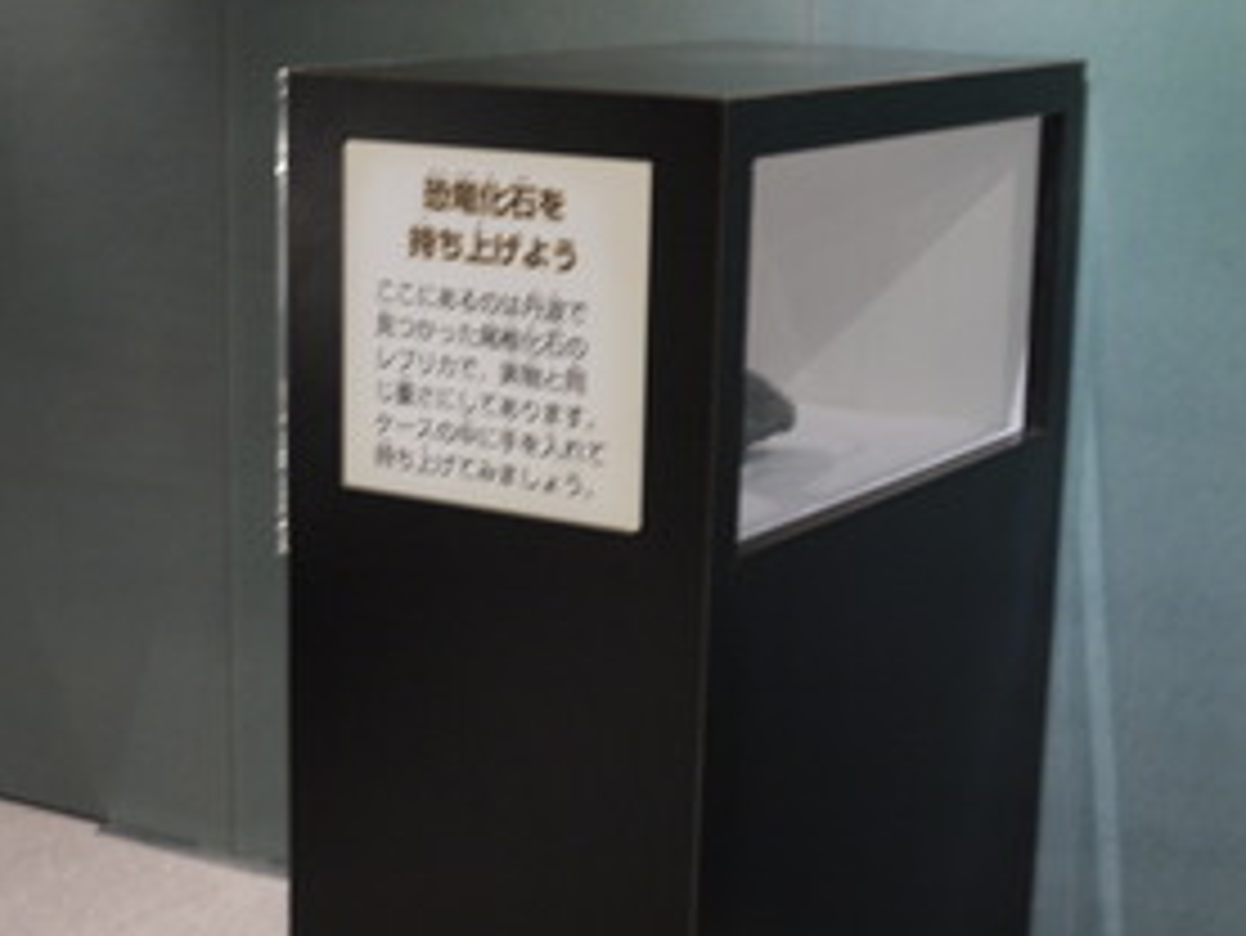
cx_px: 459
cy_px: 576
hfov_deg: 25.9
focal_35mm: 75
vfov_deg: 19.6
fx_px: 2701
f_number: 5
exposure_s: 1/4
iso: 400
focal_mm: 26
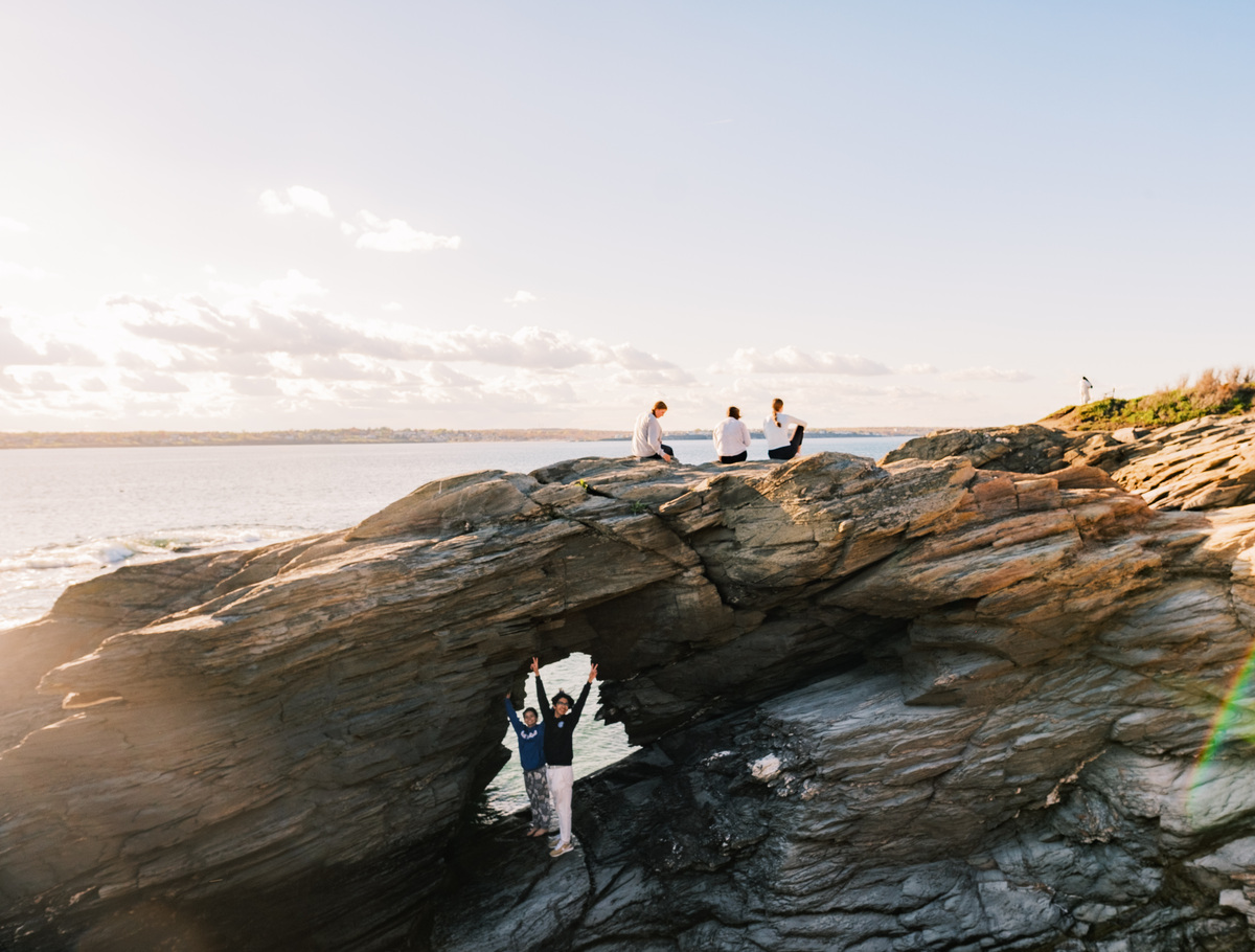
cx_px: 714
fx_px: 952
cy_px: 476
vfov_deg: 53.1
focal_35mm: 26
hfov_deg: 66.5
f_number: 7.1
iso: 320
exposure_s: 1/220
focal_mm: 16
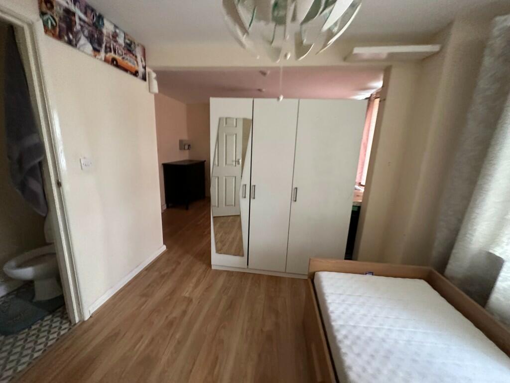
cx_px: 255
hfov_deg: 102.1
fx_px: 206
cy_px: 192
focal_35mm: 14
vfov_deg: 85.7
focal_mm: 2.22
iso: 640
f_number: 2.2
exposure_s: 1/60
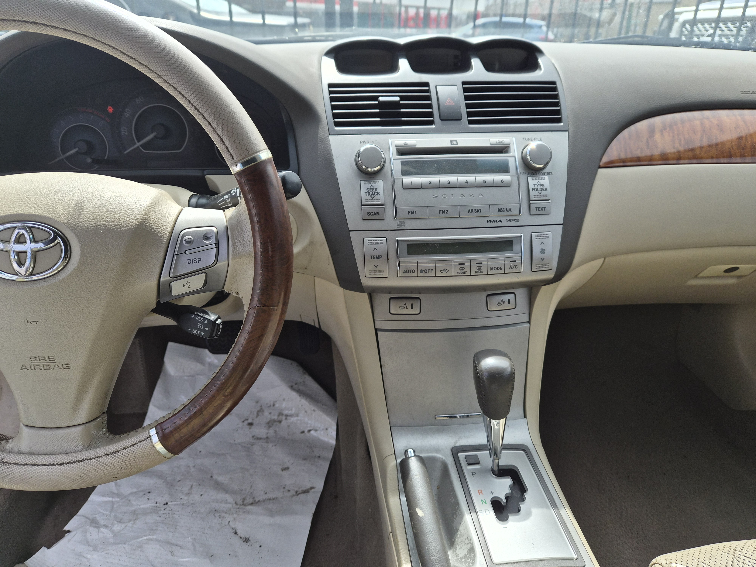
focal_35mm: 23
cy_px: 284
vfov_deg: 58.9
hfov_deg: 73.9
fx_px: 502
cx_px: 378
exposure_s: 1/2336
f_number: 1.8
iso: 80
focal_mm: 5.4
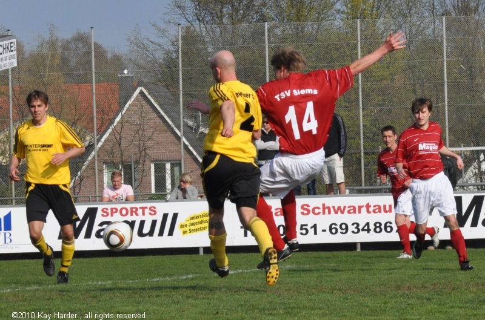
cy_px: 160
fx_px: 2338
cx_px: 242
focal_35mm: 174
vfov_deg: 7.8
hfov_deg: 11.8
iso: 800
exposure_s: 1/1000
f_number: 11
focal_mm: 116
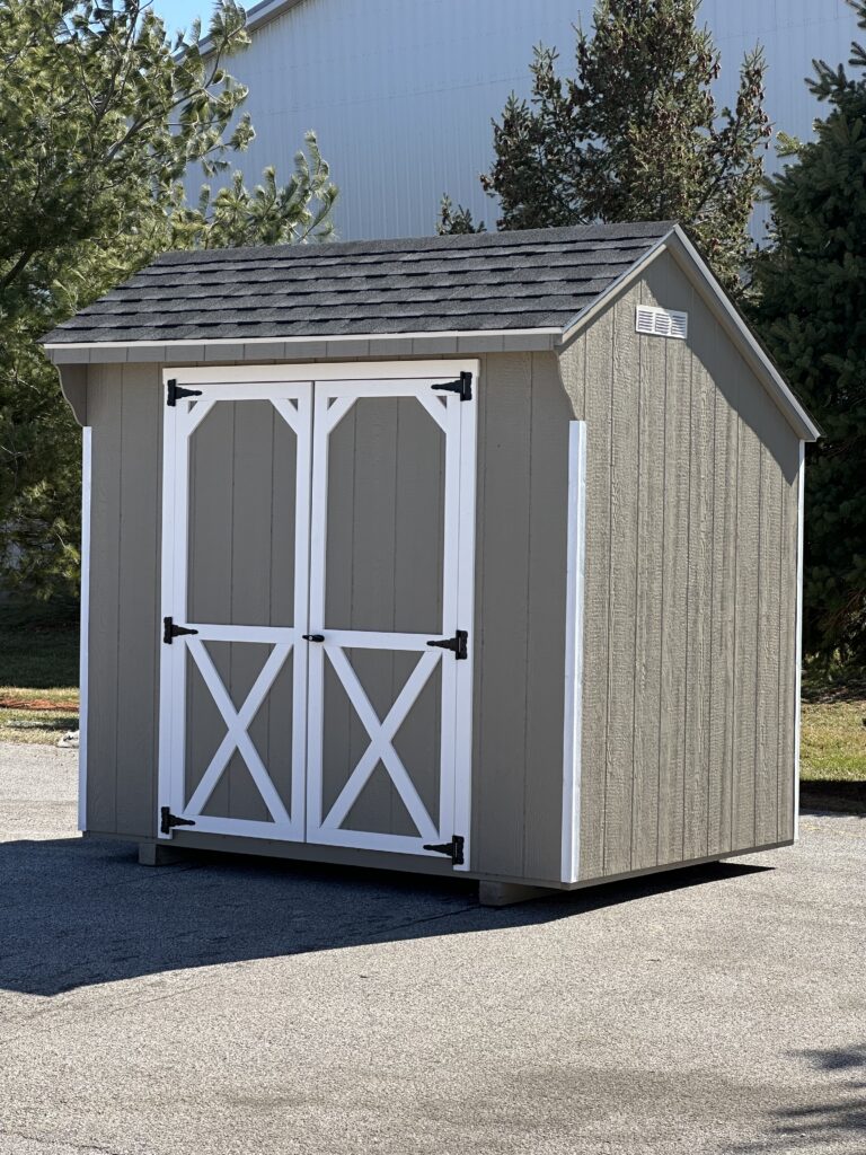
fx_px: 2568
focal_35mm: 77
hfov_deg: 19.1
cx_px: 433
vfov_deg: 25.3
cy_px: 578
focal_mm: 9
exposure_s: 1/459
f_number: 2.8
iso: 32
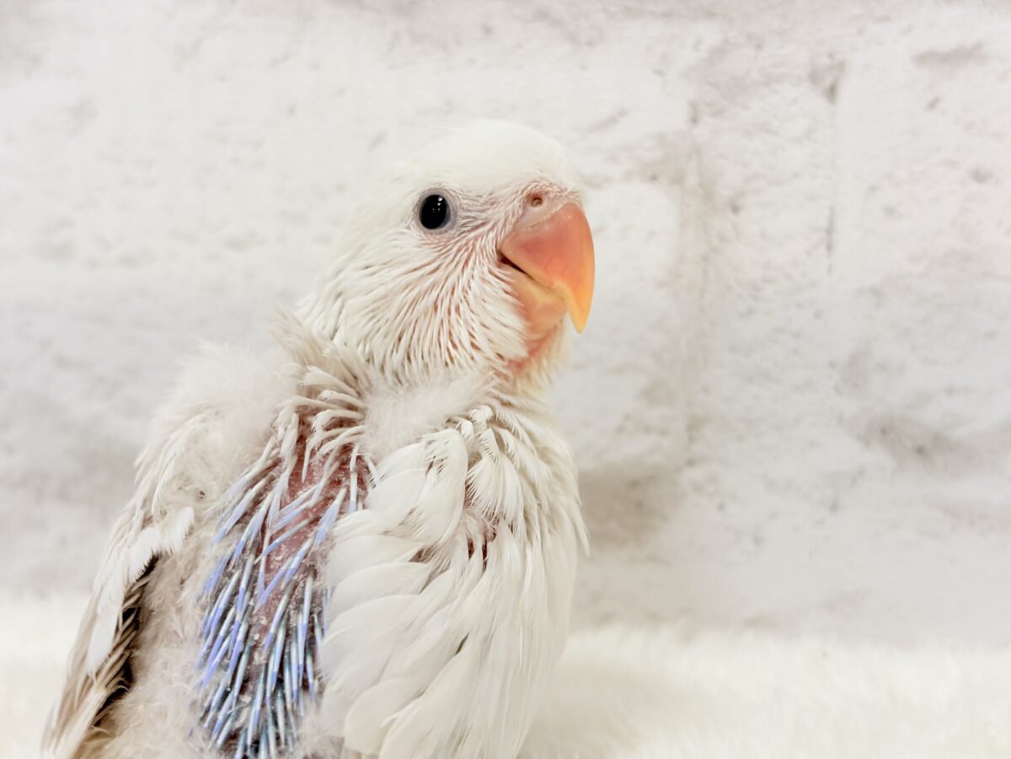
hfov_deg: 36.8
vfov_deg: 28.0
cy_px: 380
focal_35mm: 52
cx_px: 506
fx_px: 1519
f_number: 1.6
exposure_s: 1/50
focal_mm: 5.96
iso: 50
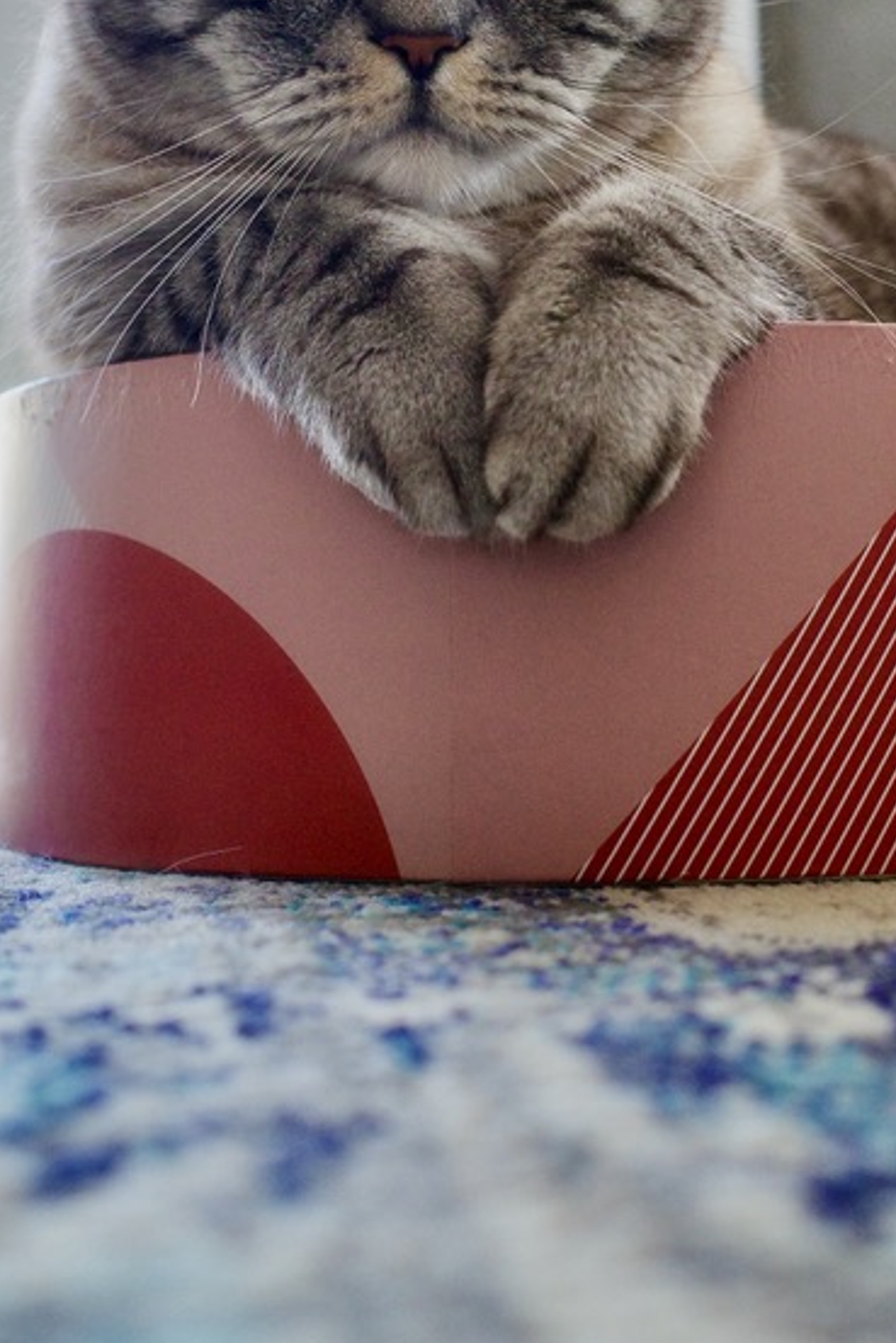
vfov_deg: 35.1
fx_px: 2052
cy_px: 265
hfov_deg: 24.4
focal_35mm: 55
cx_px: 641
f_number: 2.8
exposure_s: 1/60
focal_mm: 18.3
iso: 800
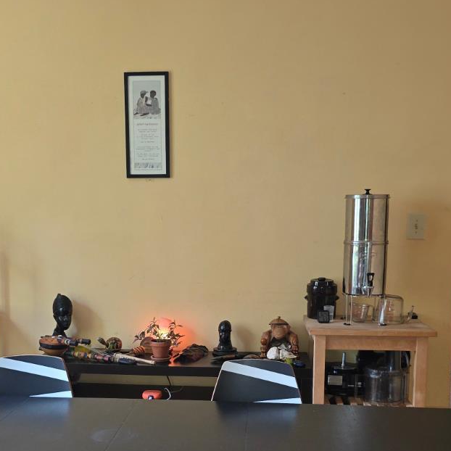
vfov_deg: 34.2
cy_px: 313
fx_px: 722
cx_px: 190
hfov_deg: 34.6
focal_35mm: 49
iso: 125
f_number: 1.7
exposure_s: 1/60
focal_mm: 6.3
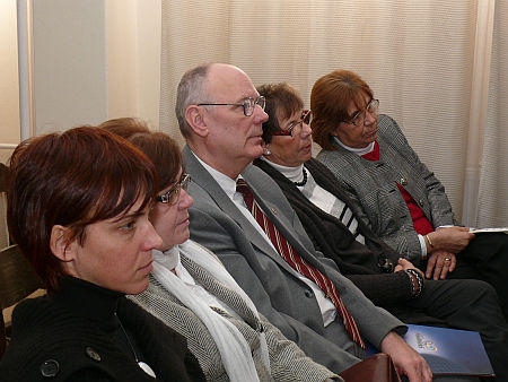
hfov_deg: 28.5
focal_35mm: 68
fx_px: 998
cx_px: 254
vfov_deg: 21.6
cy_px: 191
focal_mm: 10.8
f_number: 4
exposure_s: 1/30
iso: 100
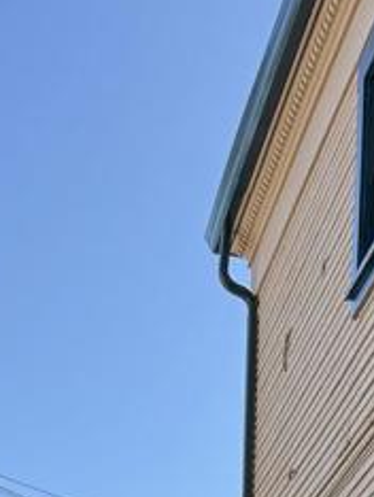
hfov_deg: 13.8
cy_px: 796
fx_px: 1510
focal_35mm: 105
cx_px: 425
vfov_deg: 16.6
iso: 80
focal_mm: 6.76
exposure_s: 1/1524
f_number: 1.78
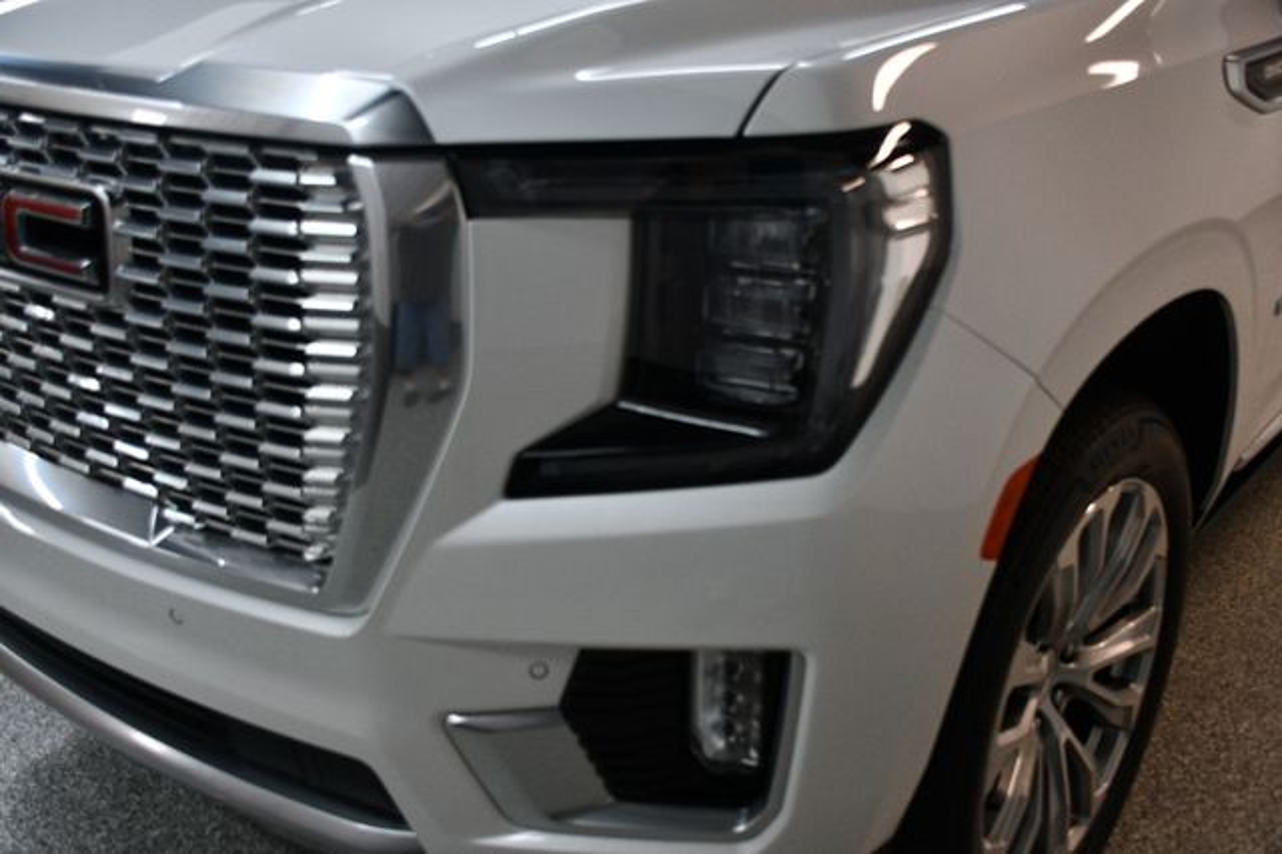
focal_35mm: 36
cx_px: 641
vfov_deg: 36.8
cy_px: 427
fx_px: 1281
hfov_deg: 53.2
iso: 900
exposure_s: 1/125
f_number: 3.8
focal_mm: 24
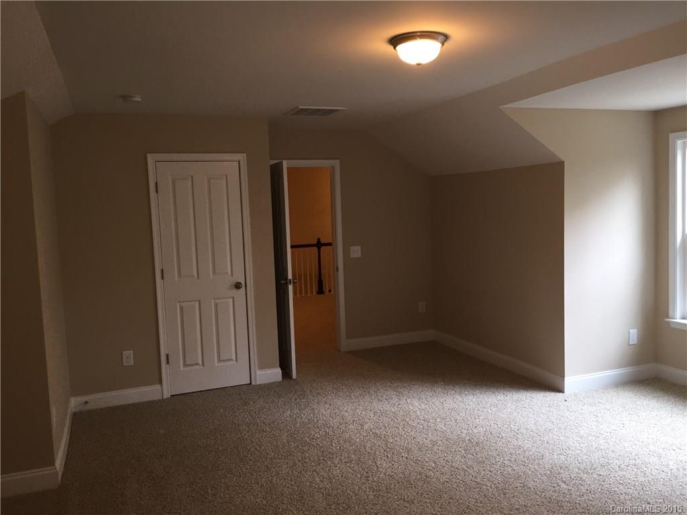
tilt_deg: -3.6
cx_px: 344
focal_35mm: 29
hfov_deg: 61.7
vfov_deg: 48.2
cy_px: 258
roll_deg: +1.2
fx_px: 576
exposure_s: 1/30
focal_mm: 4.15
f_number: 2.2
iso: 80
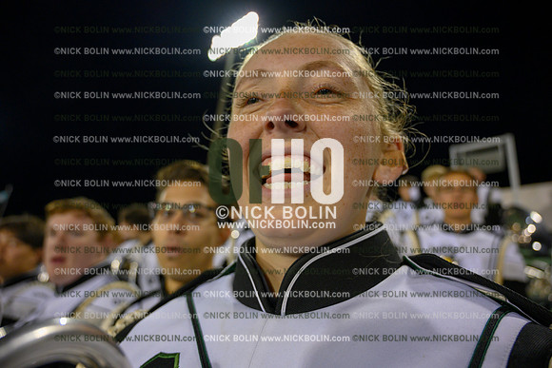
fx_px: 368
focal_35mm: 24
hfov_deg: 73.7
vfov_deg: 53.2
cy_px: 184
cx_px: 276
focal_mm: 24
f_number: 4
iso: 2000
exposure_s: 1/250
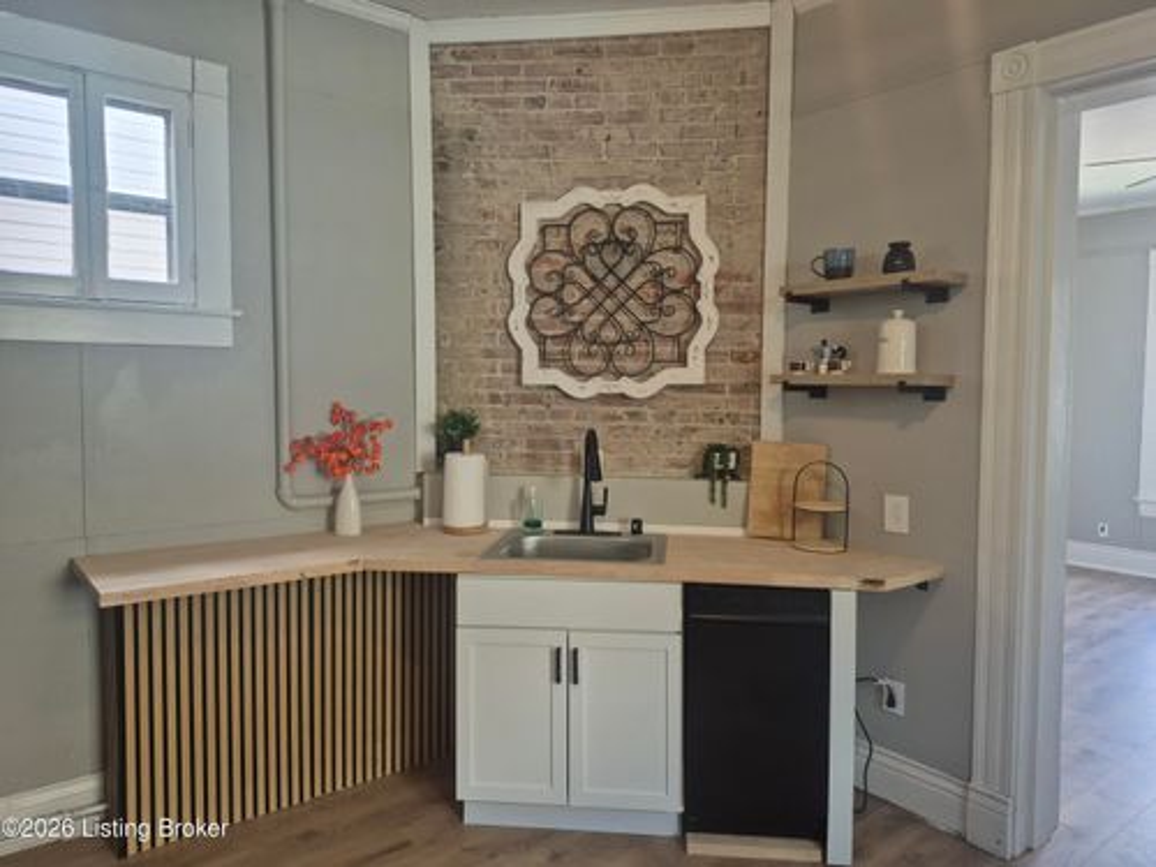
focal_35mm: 23
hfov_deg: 73.9
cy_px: 434
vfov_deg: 58.9
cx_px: 578
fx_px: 768
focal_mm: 5.4
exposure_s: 1/120
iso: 160
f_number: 1.8
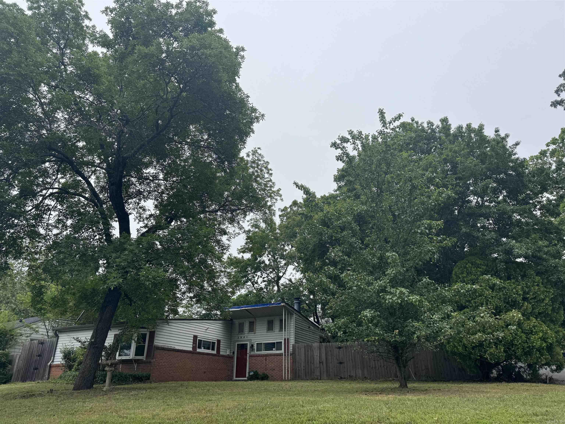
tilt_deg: +23.8
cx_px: 282
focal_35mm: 24
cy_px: 212
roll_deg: +0.0
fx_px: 392
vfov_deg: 56.8
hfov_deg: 71.6
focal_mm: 6.76
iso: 80
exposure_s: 1/1597
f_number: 1.78
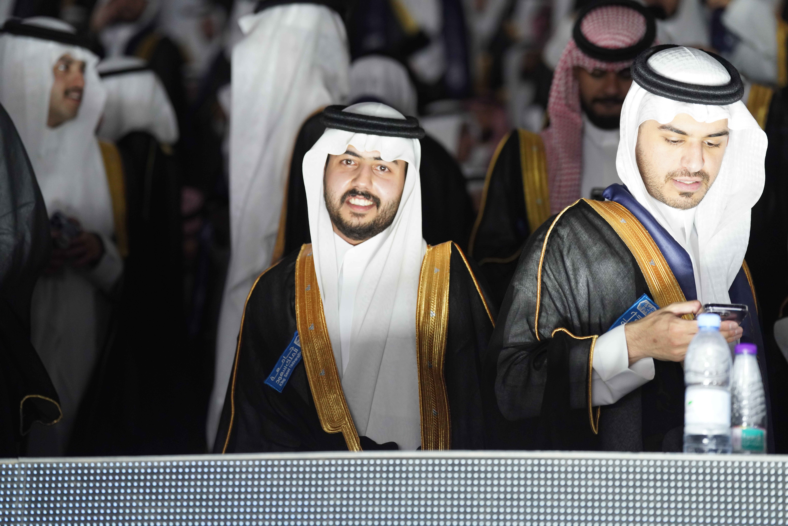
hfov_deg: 15.5
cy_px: 263
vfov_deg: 10.4
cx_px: 394
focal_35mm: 132
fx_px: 2889
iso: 2500
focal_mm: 132
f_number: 3.2
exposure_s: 1/125
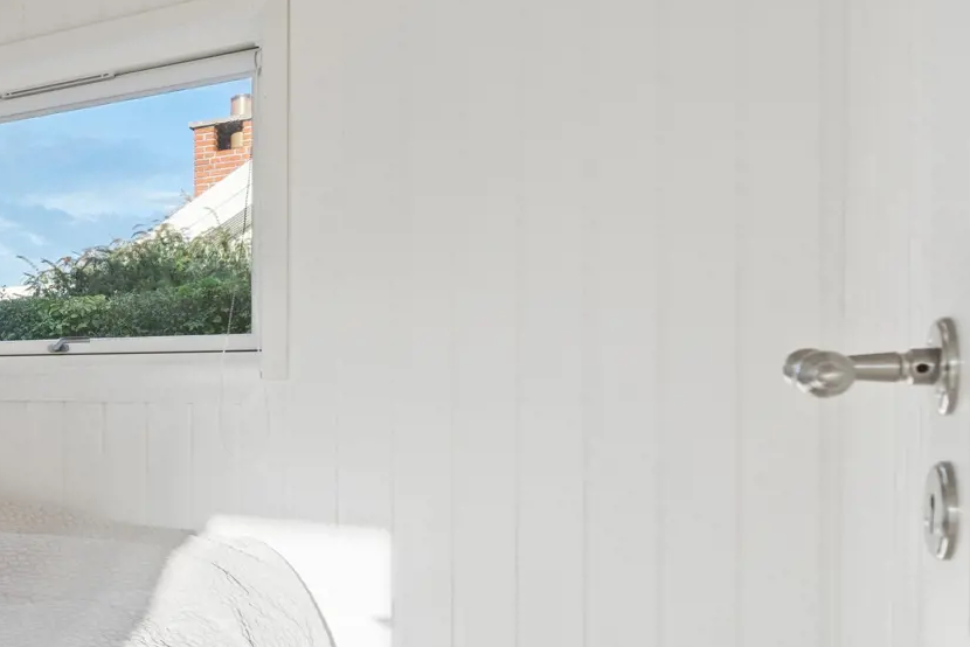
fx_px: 1028
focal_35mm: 38
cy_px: 402
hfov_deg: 41.3
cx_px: -74
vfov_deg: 34.8
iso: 200
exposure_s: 1/100
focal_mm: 11
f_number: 8
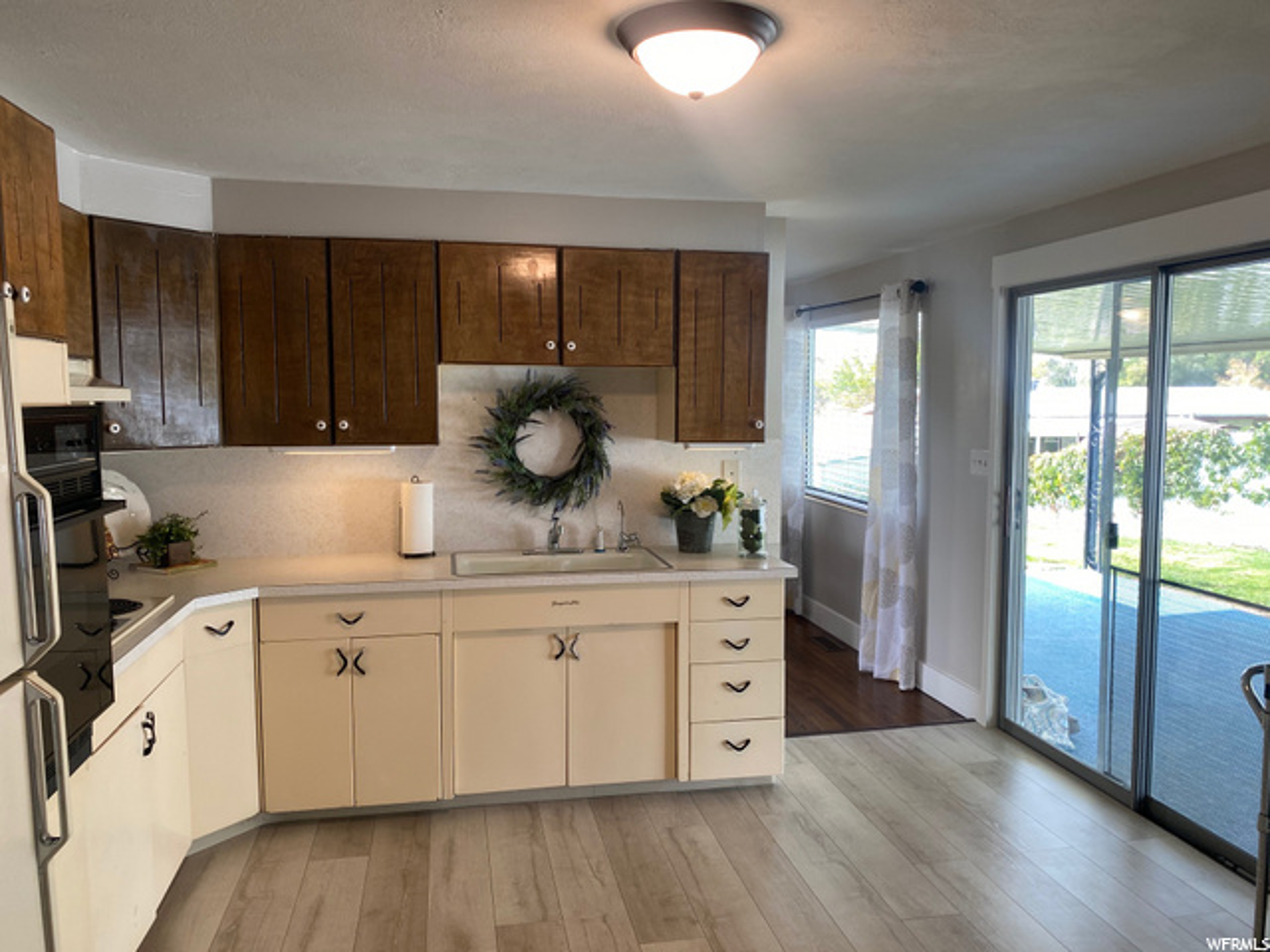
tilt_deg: -5.3
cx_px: 635
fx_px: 954
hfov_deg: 67.3
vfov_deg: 53.1
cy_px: 476
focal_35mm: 26
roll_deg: +0.3
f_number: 1.8
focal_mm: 4.25
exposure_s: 1/120
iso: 100
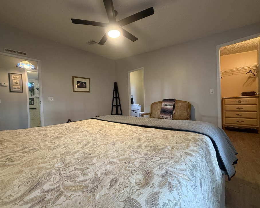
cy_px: 105
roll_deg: +2.1
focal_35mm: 15
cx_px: 125
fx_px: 115
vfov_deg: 84.0
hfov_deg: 96.7
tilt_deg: -1.1
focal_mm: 2.22
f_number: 2.2
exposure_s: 1/60
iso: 500
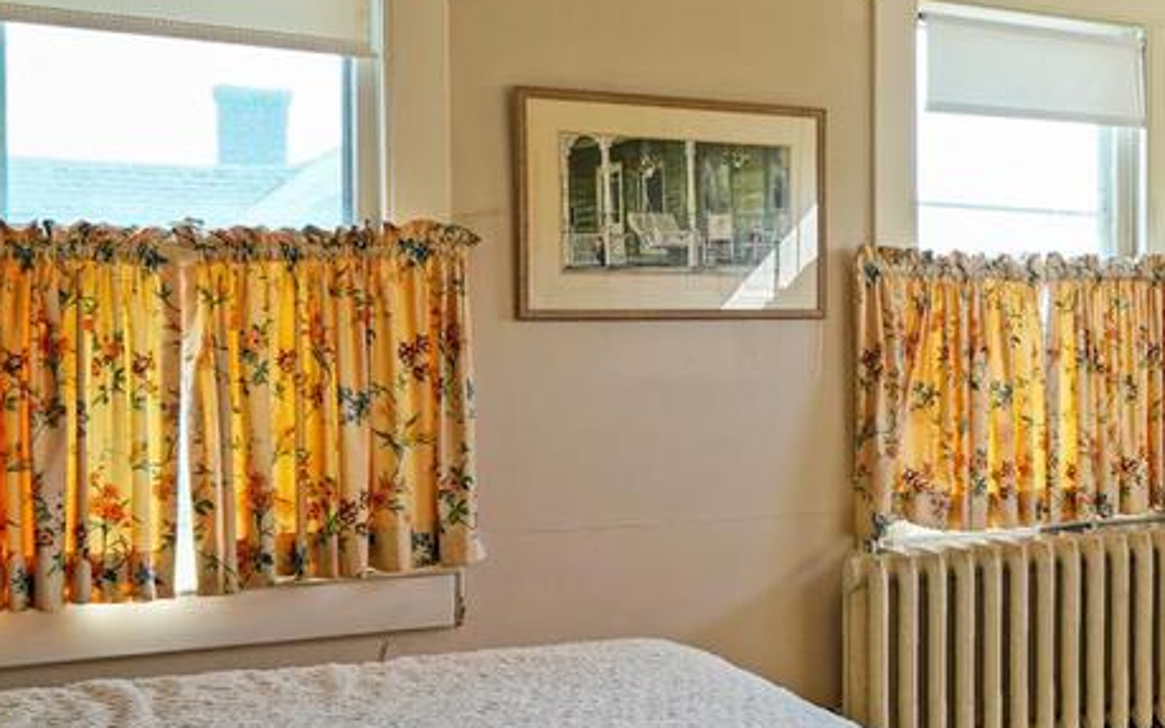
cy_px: 370
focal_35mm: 48
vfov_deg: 26.9
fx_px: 1524
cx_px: 1147
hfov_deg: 37.6
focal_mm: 10
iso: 100
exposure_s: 1/60
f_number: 4
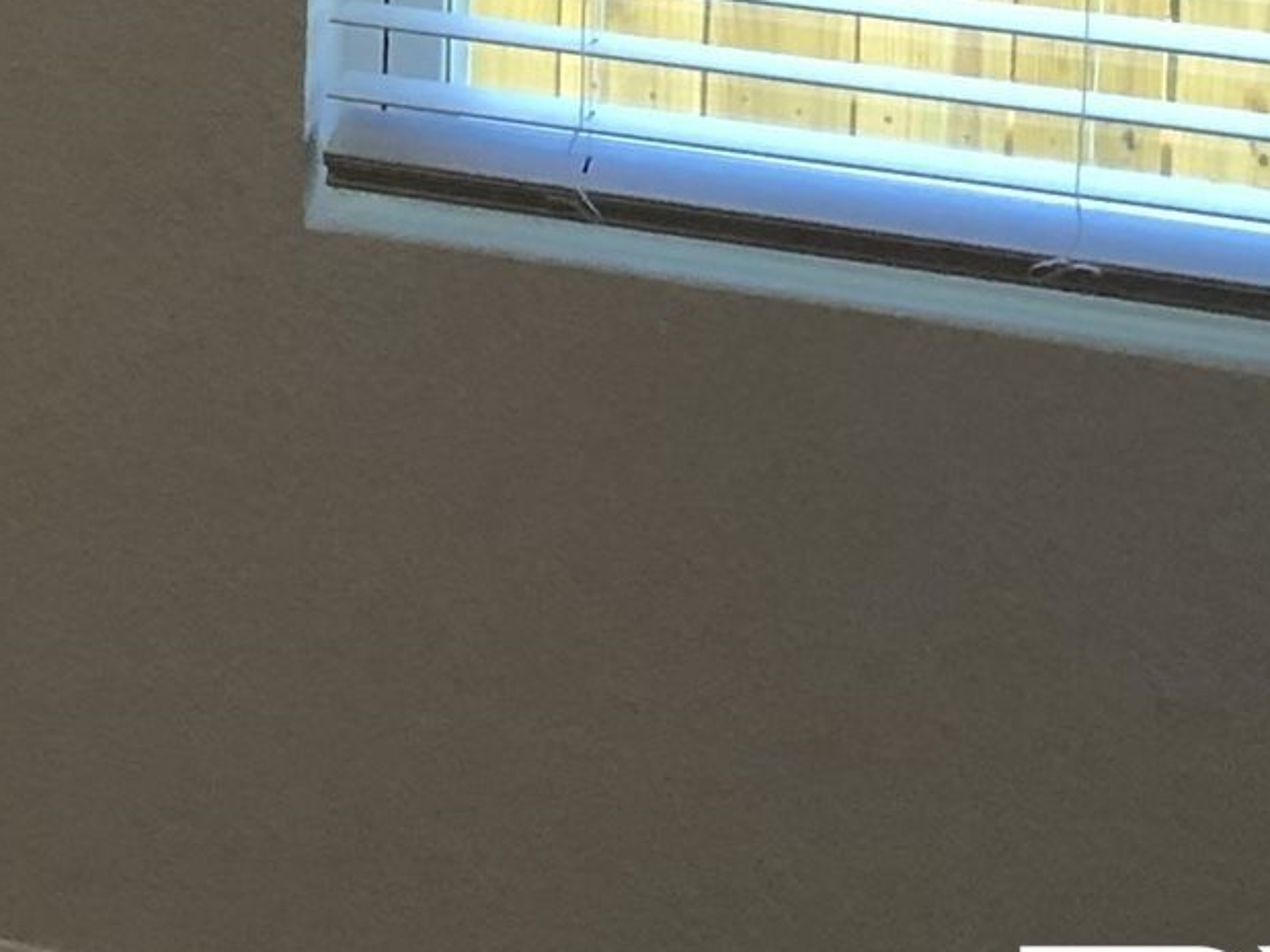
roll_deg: -0.1
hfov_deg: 12.7
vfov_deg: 10.1
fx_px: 5099
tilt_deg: -6.1
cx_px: -1106
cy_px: -732
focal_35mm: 139
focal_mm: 3.99
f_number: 1.8
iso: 25
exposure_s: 1/30
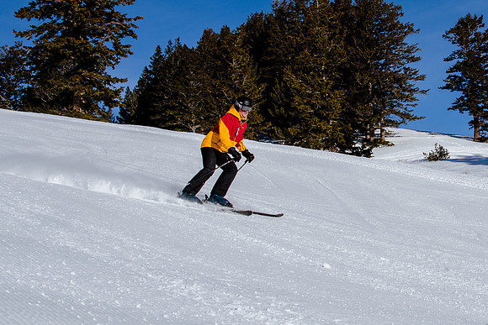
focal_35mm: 73
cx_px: 377
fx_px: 993
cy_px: 135
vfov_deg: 18.6
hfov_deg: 27.2
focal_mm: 30
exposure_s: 1/1000
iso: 160
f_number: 9
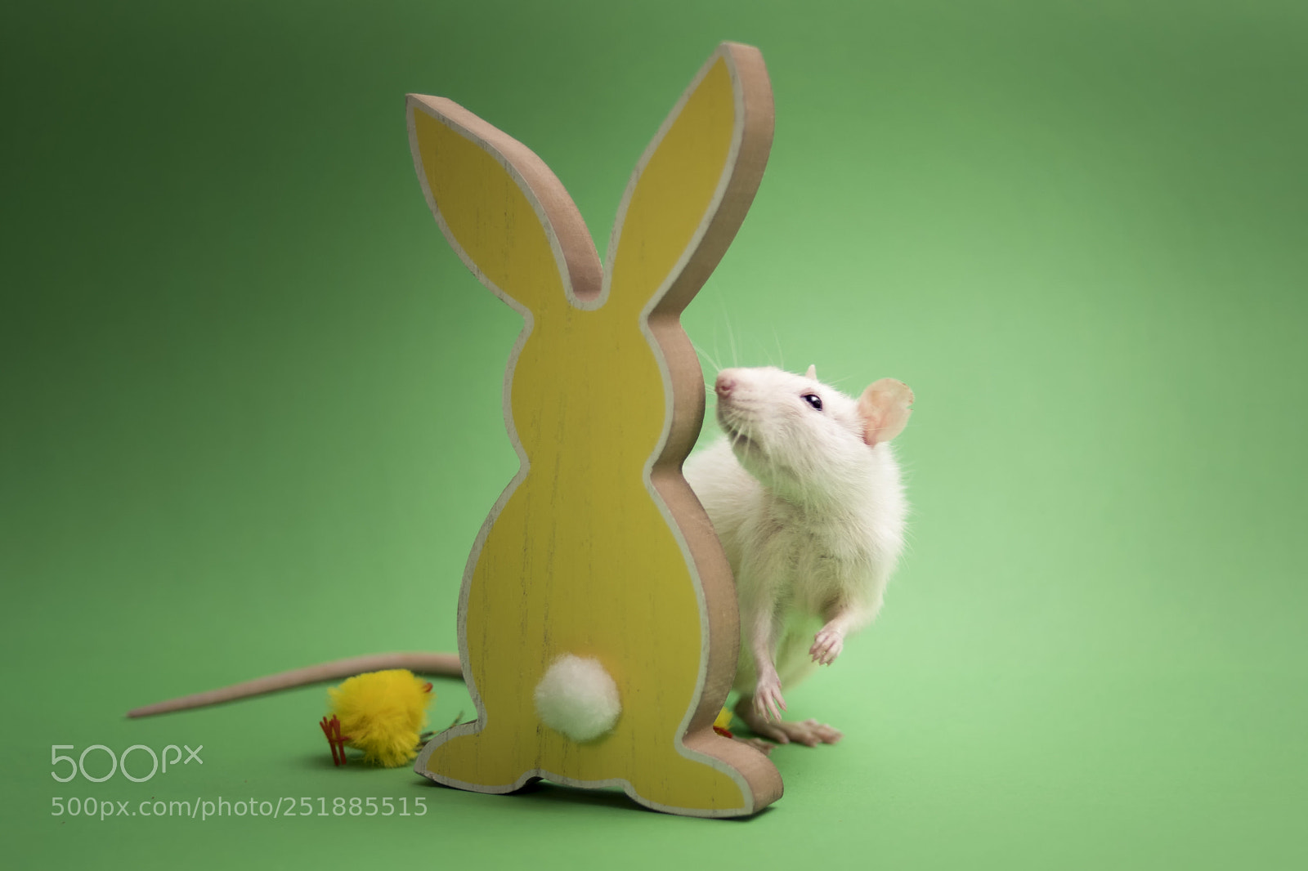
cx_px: 654
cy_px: 436
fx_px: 1907
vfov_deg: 25.7
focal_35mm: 52
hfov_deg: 37.9
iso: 100
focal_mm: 35
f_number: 2
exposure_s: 1/400
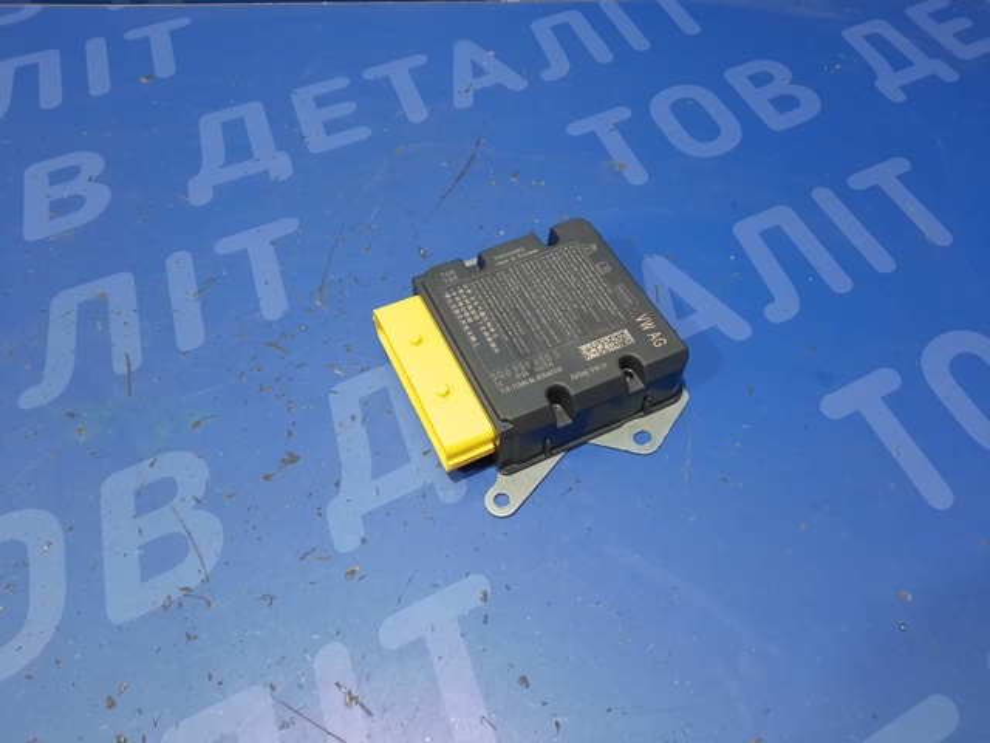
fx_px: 715
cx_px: 495
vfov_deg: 54.9
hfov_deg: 69.4
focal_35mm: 25
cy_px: 372
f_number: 2
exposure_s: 1/50
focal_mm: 4.6
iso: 400
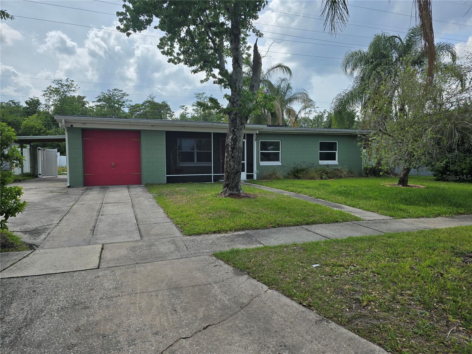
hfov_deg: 73.9
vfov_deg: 58.9
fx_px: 314
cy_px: 177
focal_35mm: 23
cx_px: 236
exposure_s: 1/1064
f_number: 1.7
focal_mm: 6.3
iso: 12
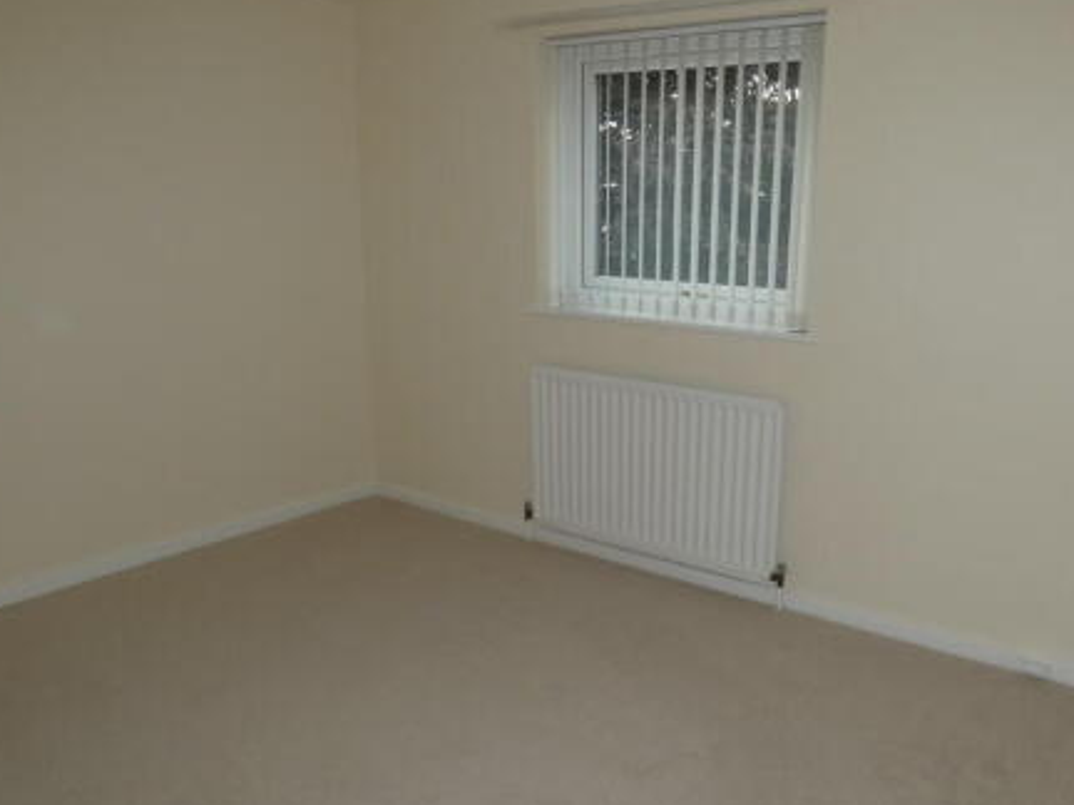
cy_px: 448
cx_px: 687
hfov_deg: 64.1
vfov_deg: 51.2
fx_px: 838
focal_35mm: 27
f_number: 6.3
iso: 100
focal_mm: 3.6
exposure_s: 1/60
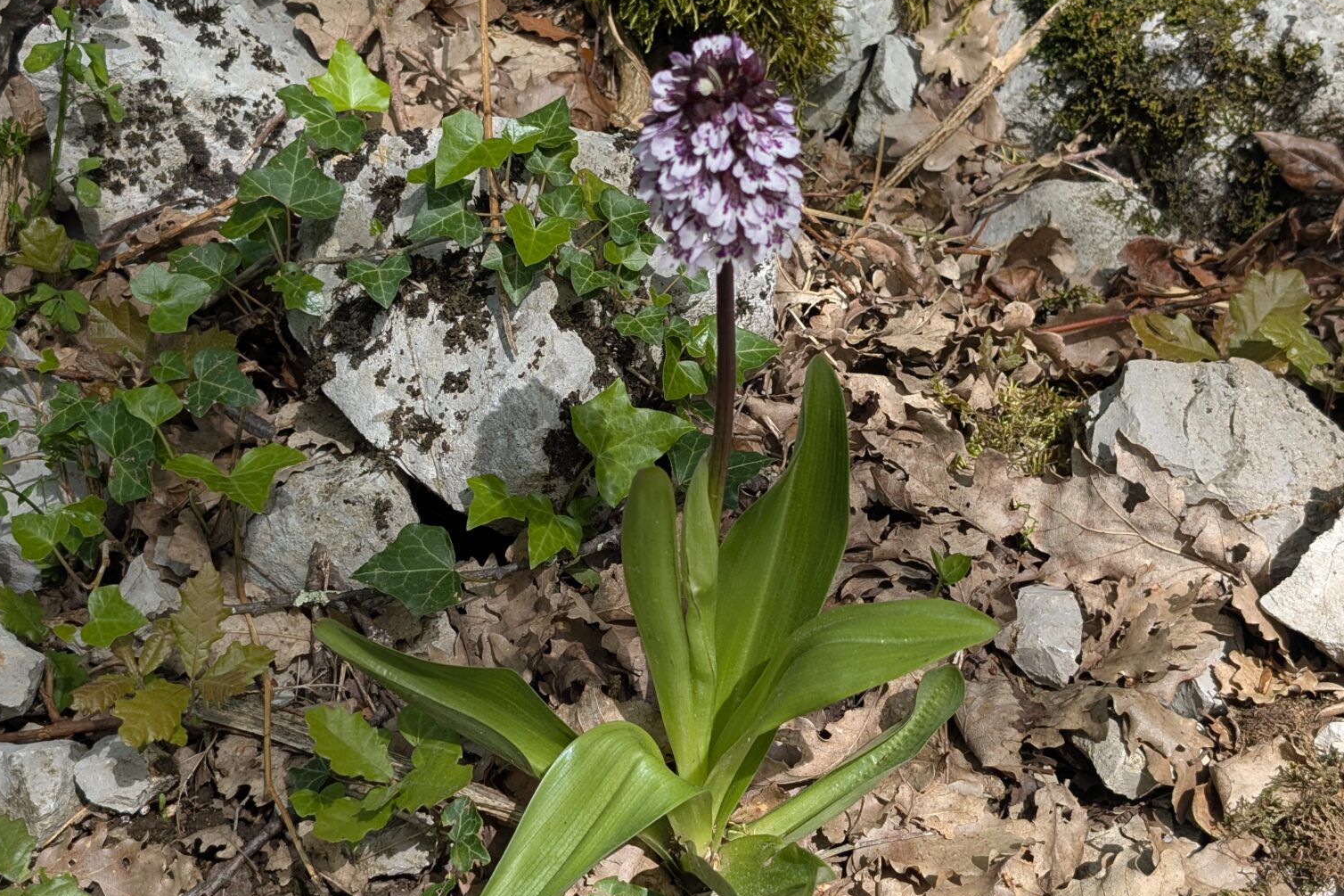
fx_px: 1941
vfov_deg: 26.0
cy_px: 488
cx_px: 674
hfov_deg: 38.2
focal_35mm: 52
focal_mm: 6.9
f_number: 1.68
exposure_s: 1/571
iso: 18
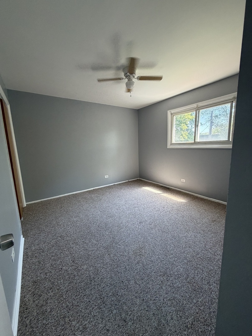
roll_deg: +0.9
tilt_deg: -9.6
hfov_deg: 85.7
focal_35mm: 14
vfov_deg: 102.1
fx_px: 136
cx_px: 126
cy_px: 168
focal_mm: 2.22
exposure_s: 1/120
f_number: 2.2
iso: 250
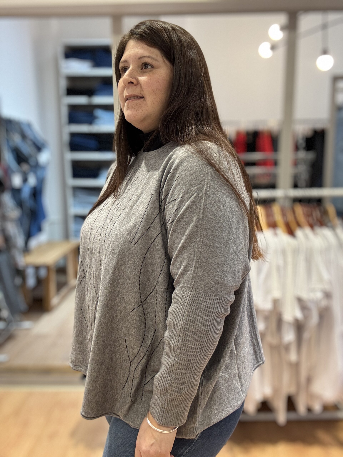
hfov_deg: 46.8
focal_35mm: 30
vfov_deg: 60.0
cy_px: 228
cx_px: 172
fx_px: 396
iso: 160
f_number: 1.9
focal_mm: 2.69
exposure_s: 1/50
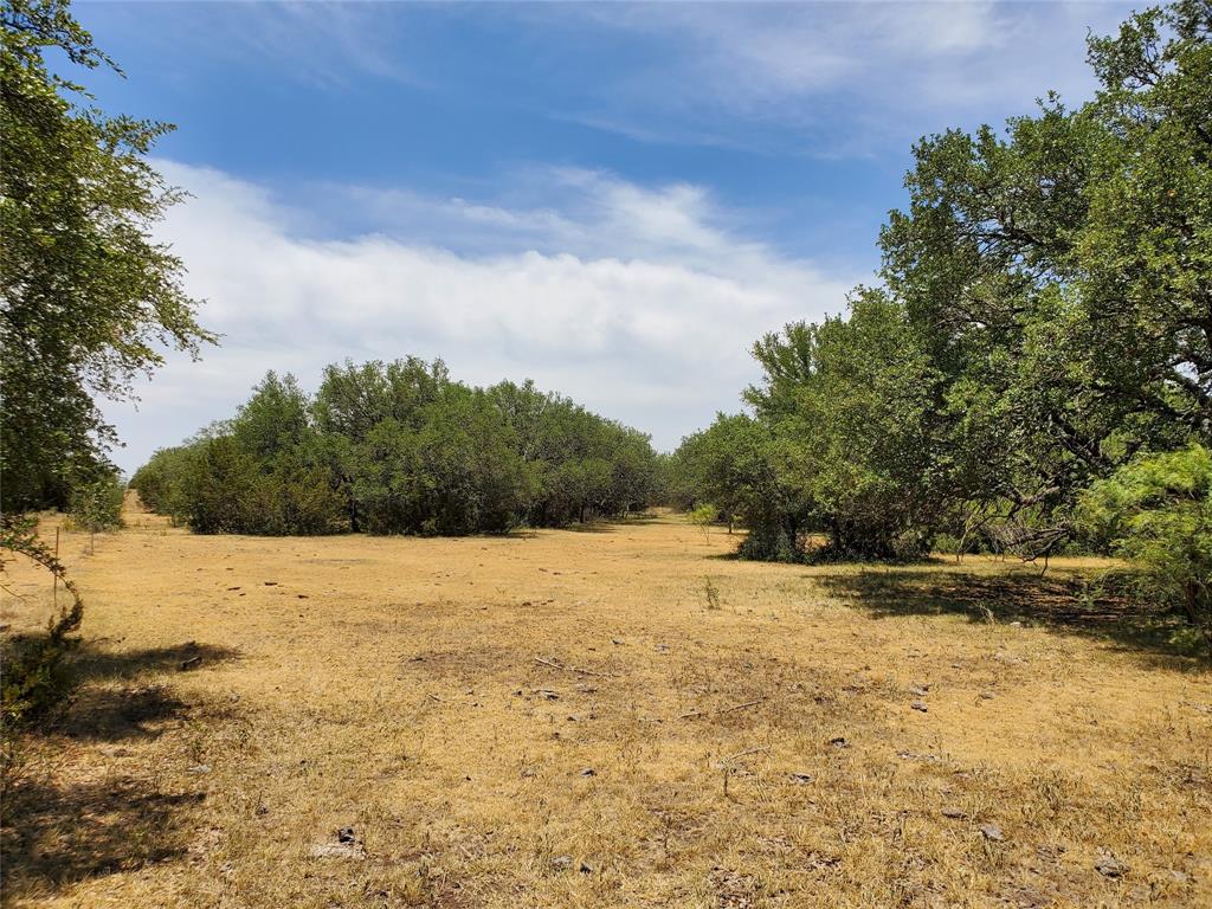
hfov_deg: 67.3
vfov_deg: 53.1
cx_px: 606
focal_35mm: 26
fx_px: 910
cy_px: 454
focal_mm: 4.3
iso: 50
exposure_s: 1/2054
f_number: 2.4
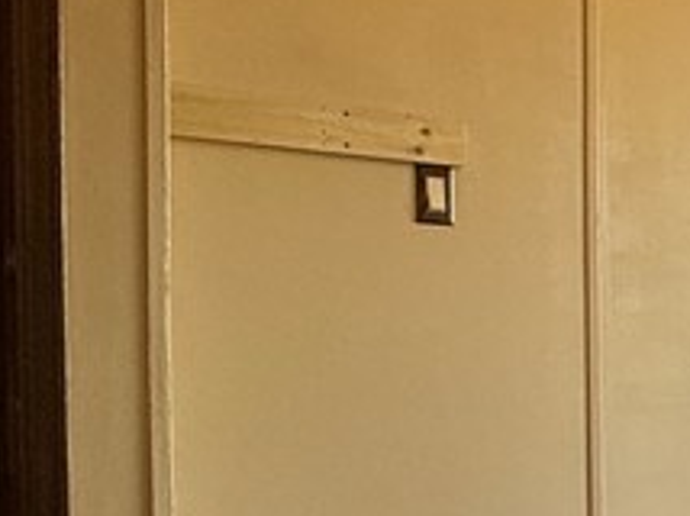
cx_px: 1177
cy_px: 368
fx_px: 1334
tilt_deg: -0.6
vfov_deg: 21.7
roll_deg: -0.3
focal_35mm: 67
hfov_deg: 21.4
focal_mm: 2.22
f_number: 2.2
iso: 160
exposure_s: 1/120
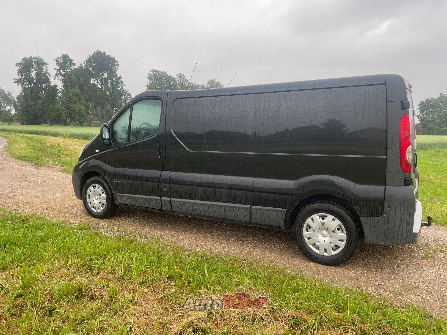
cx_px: 224
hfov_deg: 67.3
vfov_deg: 53.1
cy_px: 168
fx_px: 336
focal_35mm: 26
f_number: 1.6
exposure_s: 1/165
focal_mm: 4.2
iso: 32
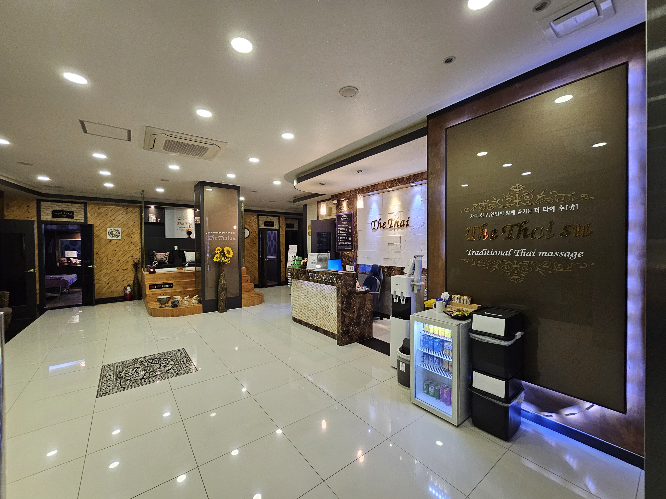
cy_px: 250
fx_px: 250
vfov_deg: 89.9
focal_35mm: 13
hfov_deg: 106.2
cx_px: 333
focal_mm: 2.2
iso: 320
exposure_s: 1/30
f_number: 2.2
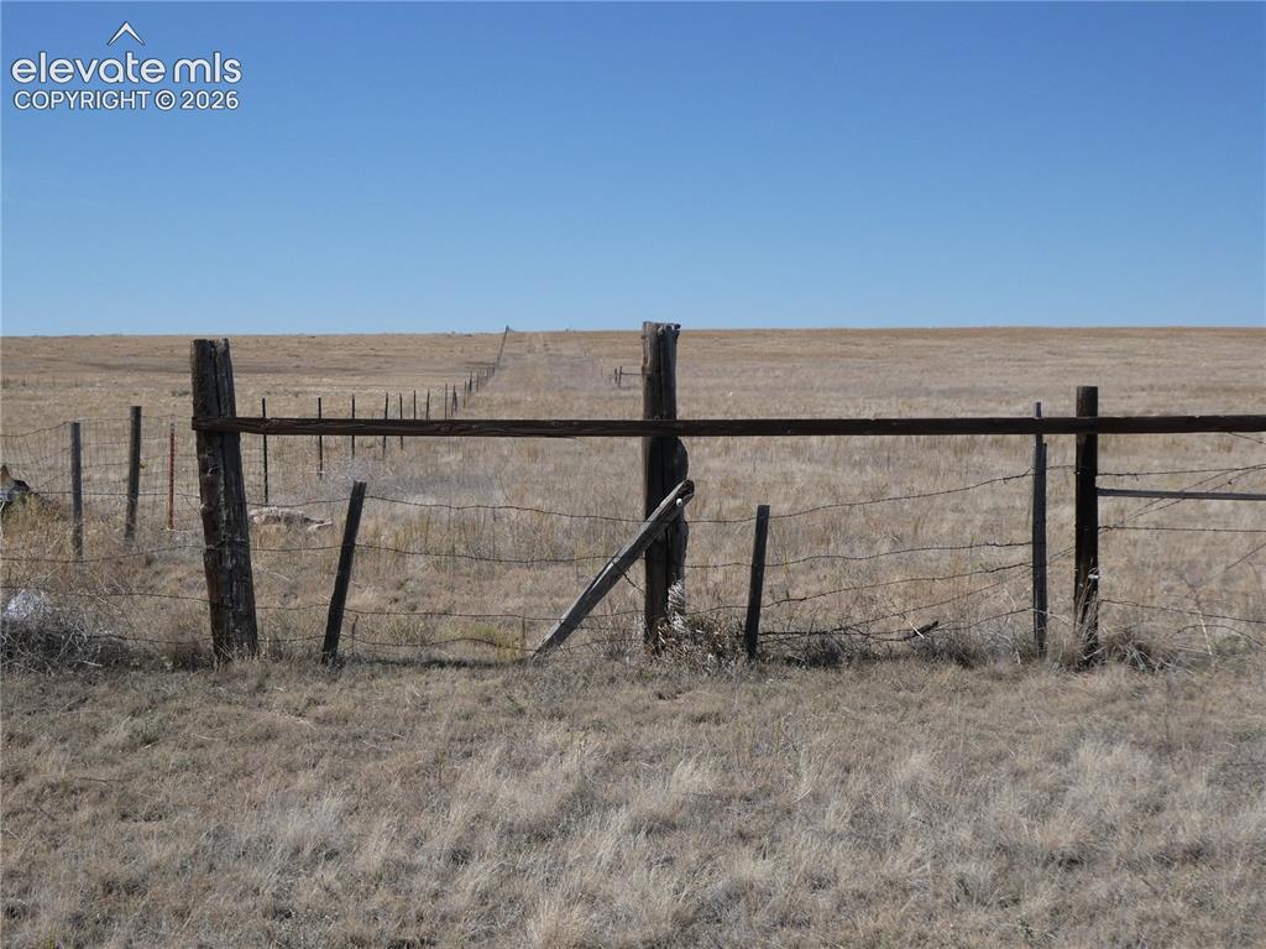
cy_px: 474
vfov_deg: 29.1
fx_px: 1828
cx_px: 633
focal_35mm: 50
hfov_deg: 38.2
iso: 80
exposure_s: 1/800
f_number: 4.1
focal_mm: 9
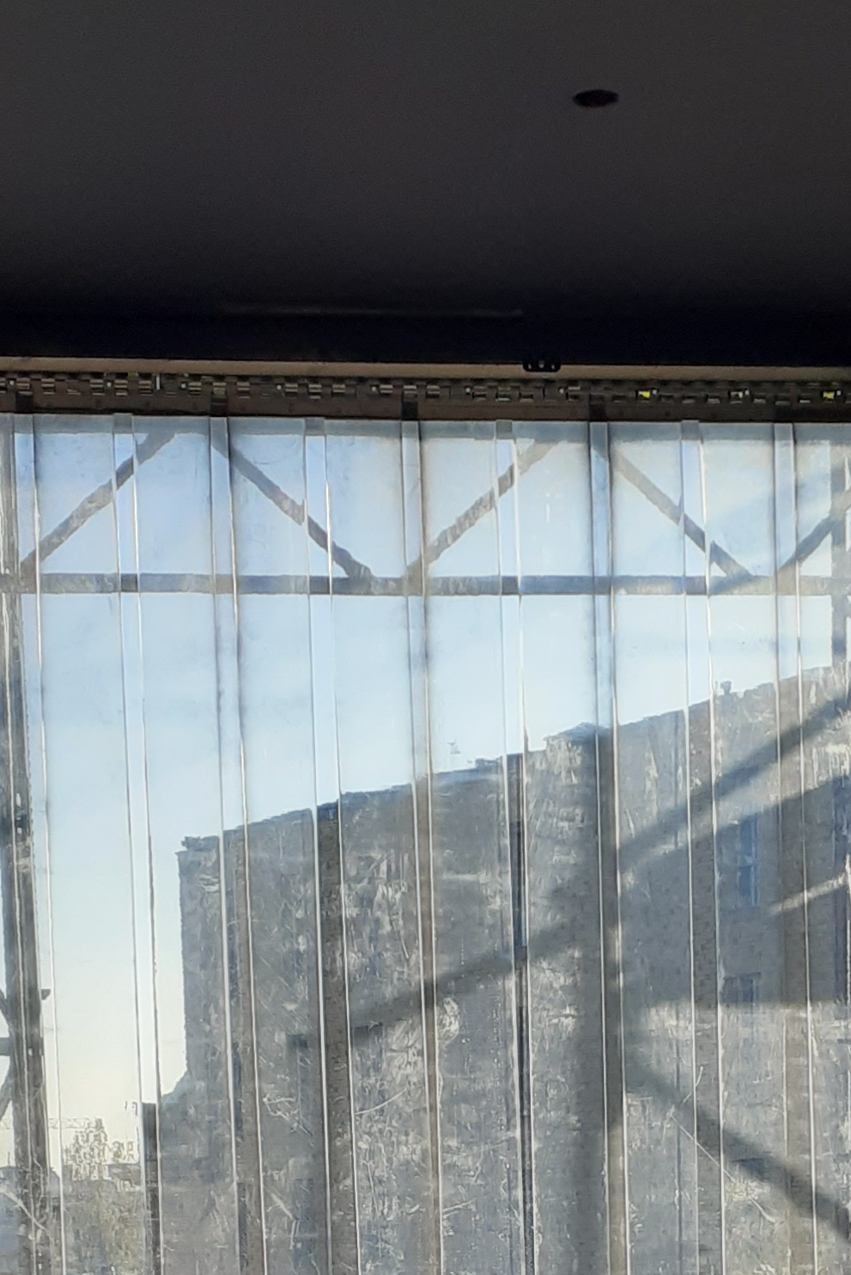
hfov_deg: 17.5
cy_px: 1433
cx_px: 526
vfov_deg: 24.1
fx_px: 2765
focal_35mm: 78
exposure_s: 1/991
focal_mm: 3.6
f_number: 1.9
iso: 40
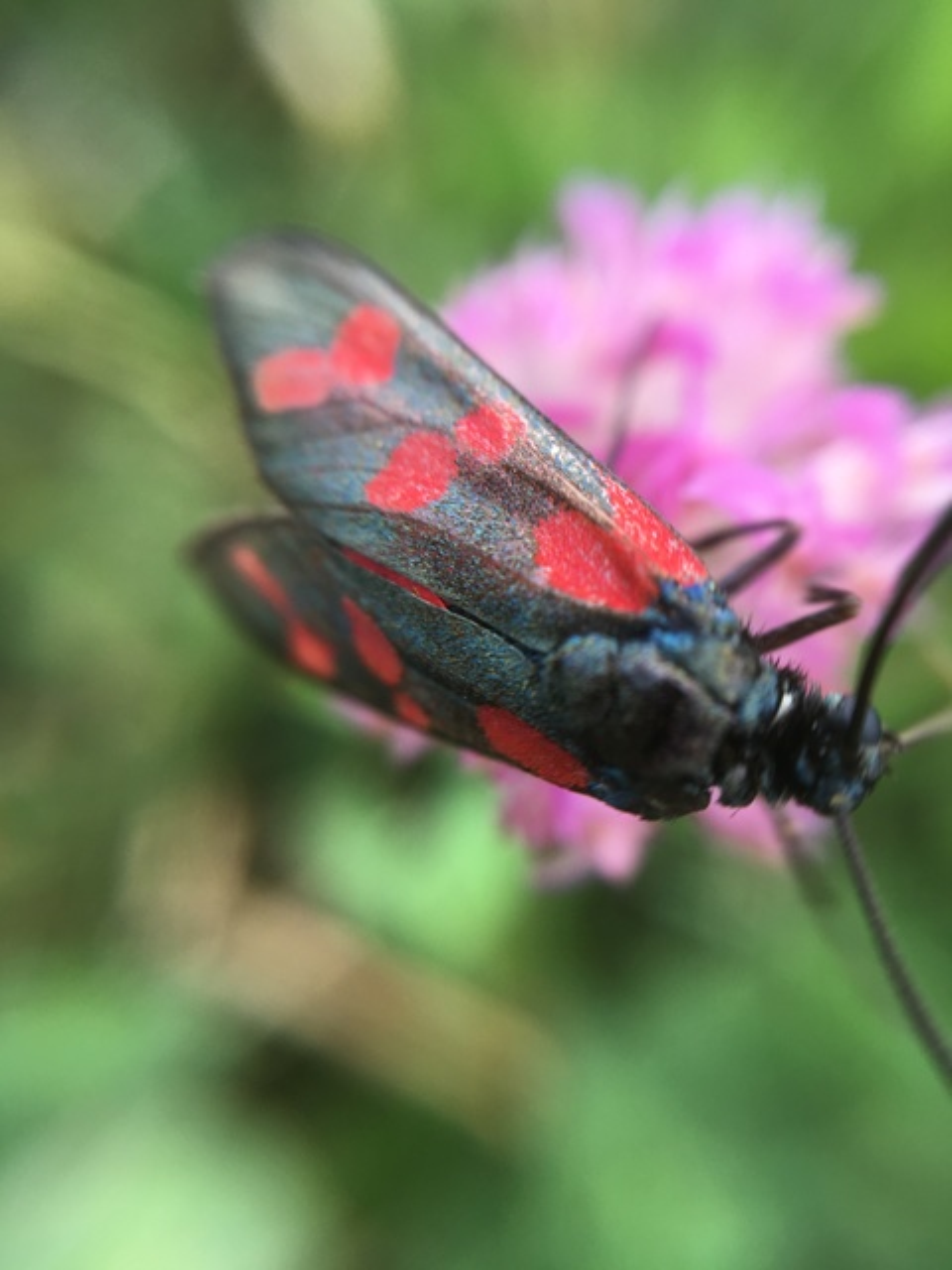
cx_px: 476
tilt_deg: -61.4
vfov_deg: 61.7
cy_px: 635
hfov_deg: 48.2
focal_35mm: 29
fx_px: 1063
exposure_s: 1/100
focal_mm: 4.15
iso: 40
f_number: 2.2
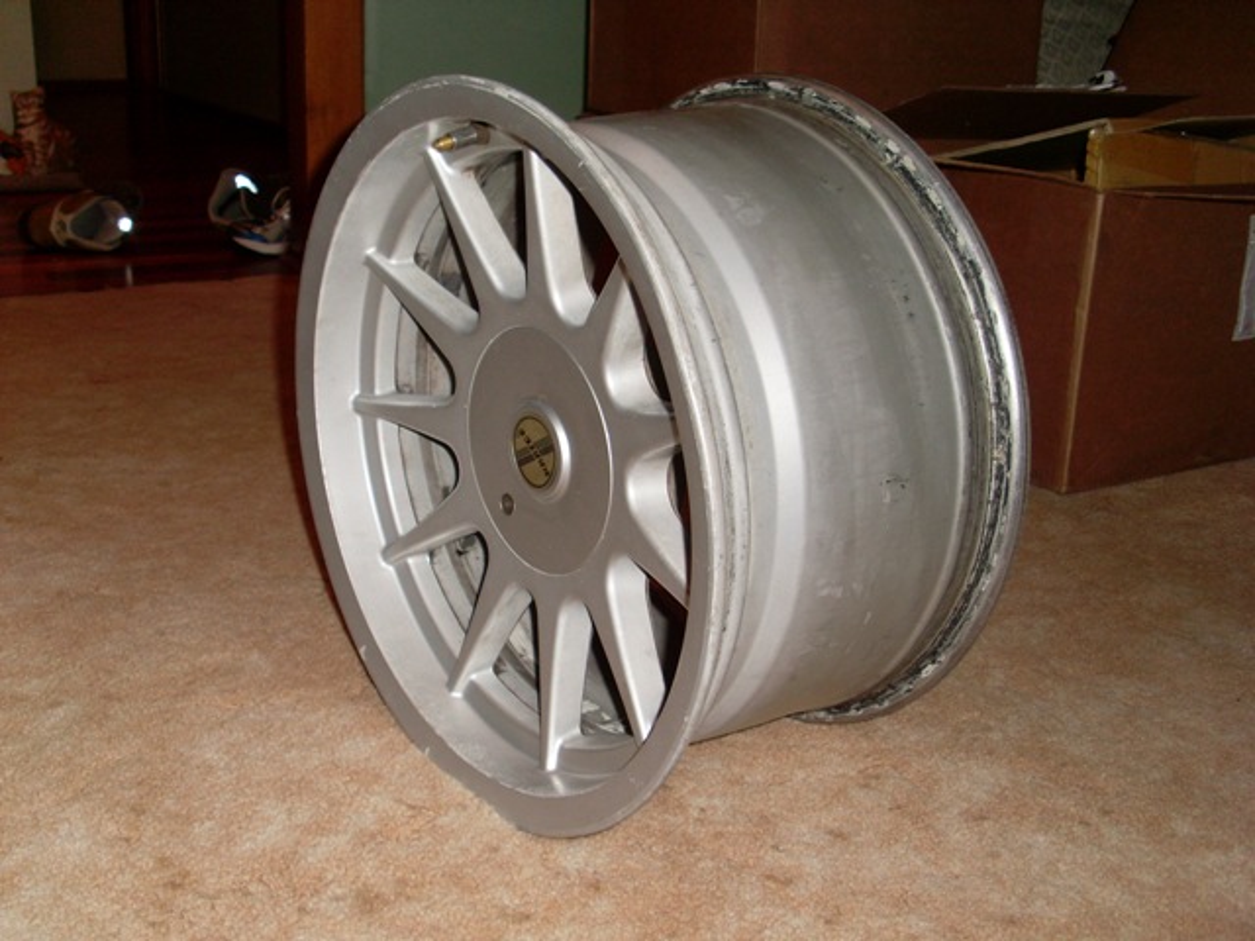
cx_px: 628
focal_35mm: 38
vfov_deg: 37.7
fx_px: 1378
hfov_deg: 49.0
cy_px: 470
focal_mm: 6.3
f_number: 3
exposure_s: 1/45
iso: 100
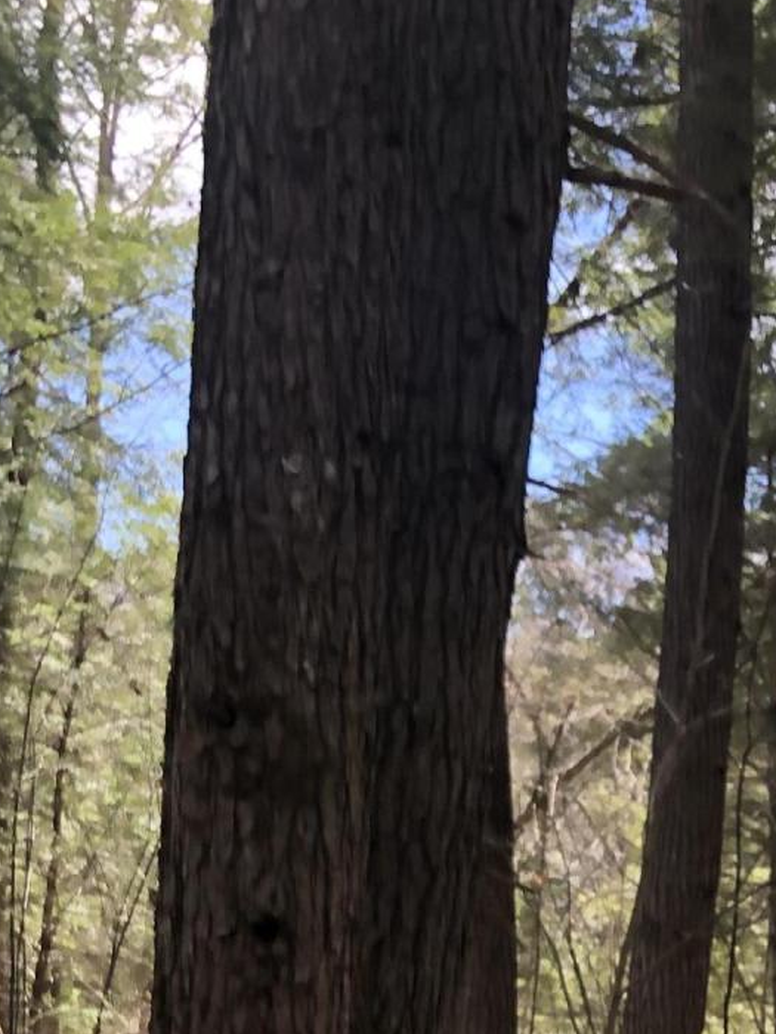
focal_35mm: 80
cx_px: 1038
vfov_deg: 23.3
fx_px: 2391
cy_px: 1052
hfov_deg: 17.2
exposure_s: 1/235
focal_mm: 3.99
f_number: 1.8
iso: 20
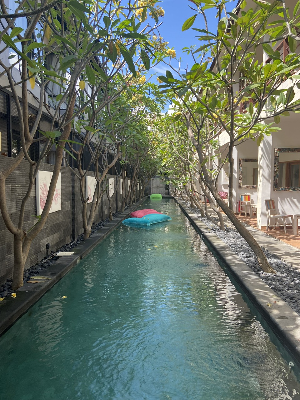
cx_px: 150
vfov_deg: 67.3
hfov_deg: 53.1
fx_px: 300
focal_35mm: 26
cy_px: 200
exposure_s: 1/637
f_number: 1.8
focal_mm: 4.25
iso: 32
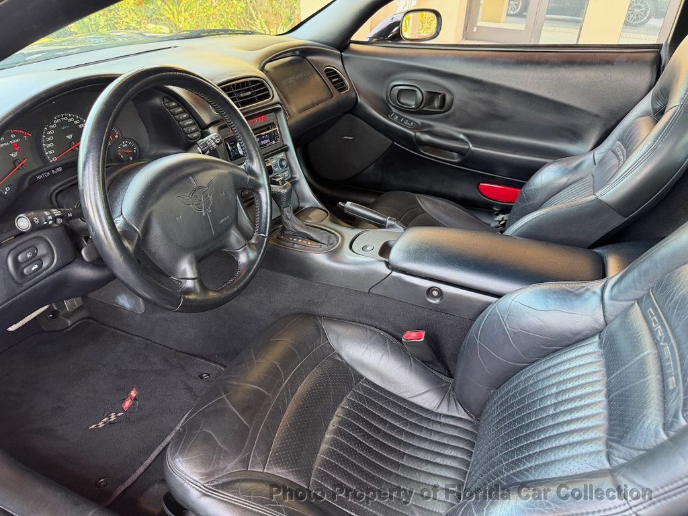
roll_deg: -2.6
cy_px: 258
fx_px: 477
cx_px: 344
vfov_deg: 56.8
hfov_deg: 71.6
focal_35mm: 24
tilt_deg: -32.5
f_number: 1.78
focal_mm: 6.76
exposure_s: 1/60
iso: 250
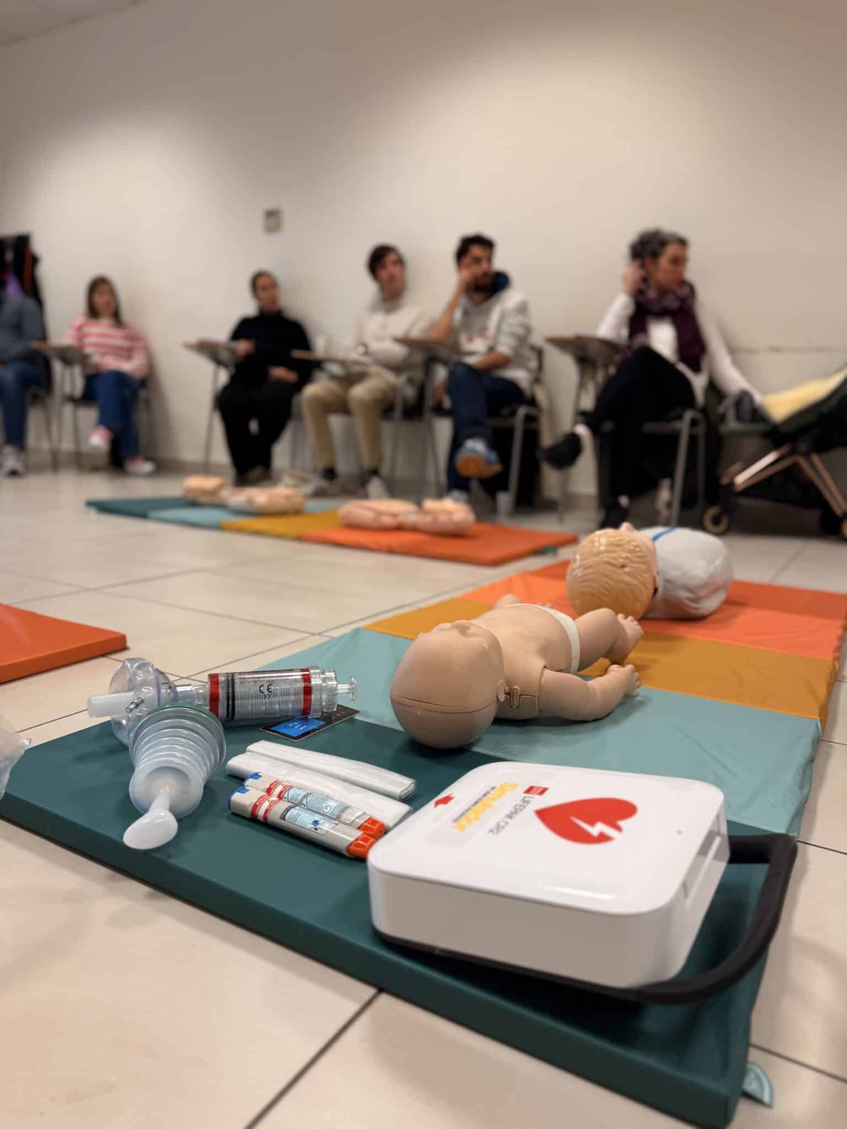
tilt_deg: -8.7
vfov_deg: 71.6
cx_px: 424
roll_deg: -3.1
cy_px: 564
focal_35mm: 24
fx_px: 783
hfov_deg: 56.8
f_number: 1.78
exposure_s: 1/110
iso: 100
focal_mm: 6.76
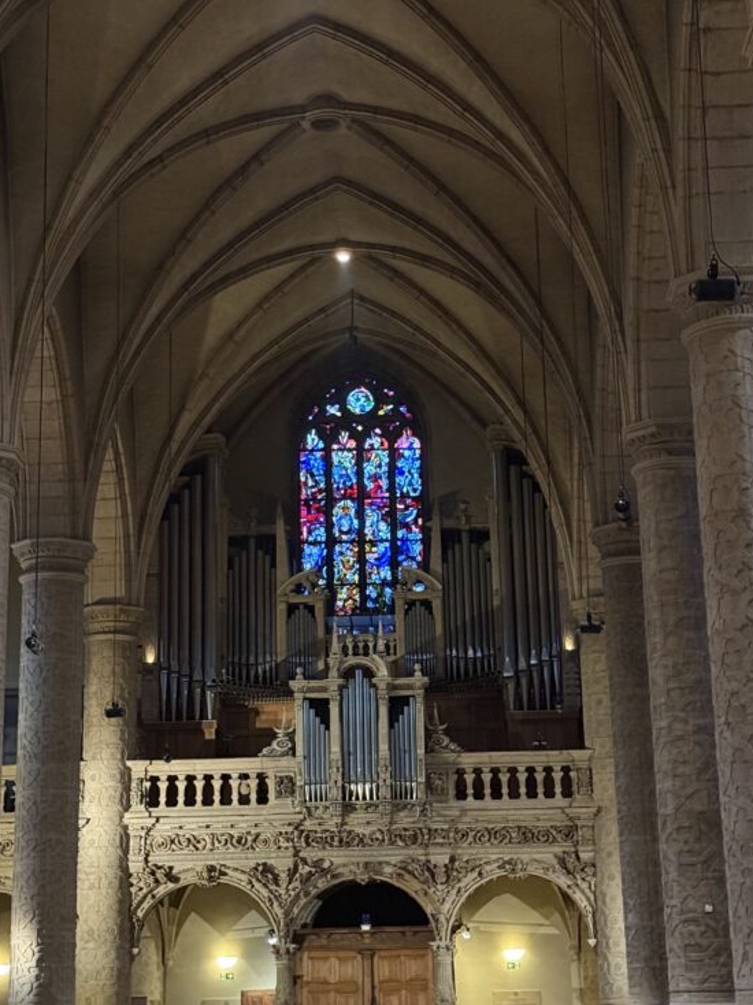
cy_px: 459
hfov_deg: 21.9
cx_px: 389
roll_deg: +1.5
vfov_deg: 29.0
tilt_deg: +15.8
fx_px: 1944
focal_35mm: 67
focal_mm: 6.76
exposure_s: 1/20
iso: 640
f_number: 1.78
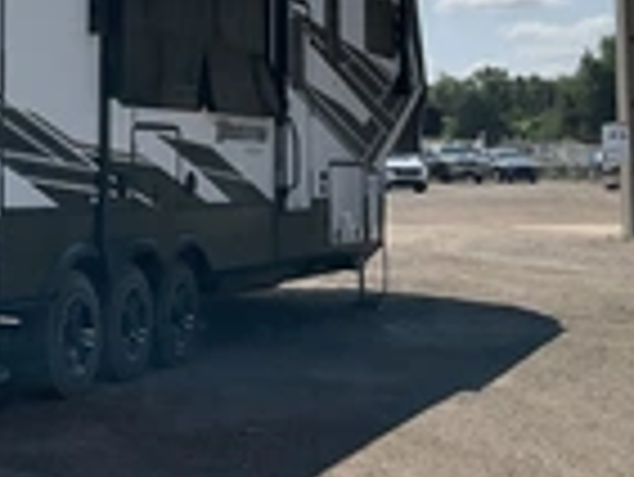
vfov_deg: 17.7
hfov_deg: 21.9
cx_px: -148
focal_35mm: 82
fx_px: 1503
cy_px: 45
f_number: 1.8
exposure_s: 1/2959
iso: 25
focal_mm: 3
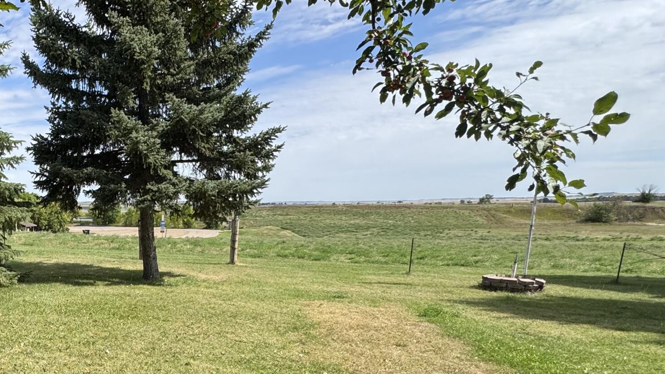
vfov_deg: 36.7
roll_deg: +0.4
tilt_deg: -9.1
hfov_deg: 54.7
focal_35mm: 31
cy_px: 290
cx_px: 69
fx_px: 547
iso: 50
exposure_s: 1/1198
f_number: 2.2
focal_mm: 2.22
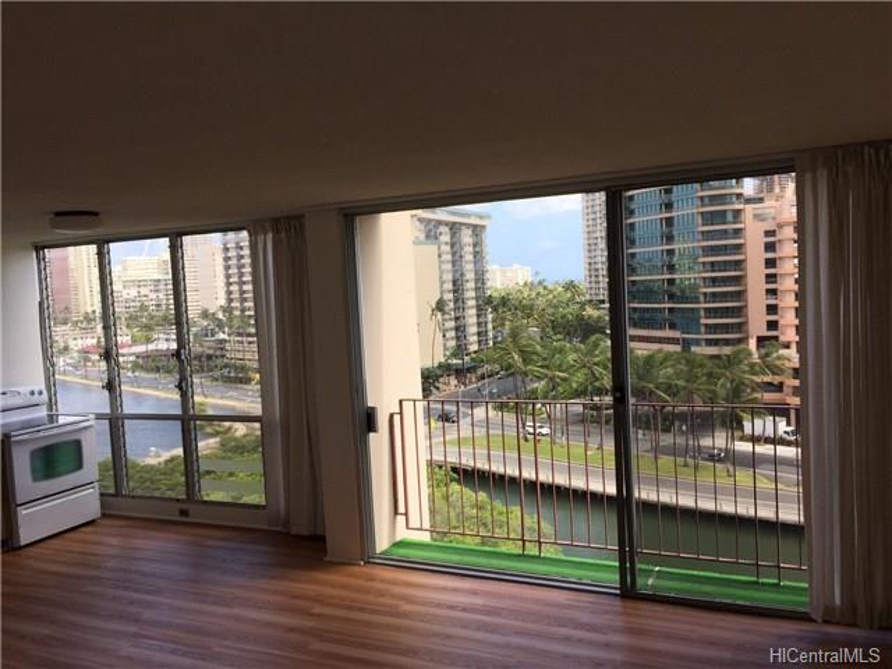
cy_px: 334
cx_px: 446
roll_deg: +1.9
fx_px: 747
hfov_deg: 61.7
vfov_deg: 48.2
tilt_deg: -4.7
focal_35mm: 29
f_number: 2.2
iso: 32
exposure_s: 1/775
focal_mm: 4.15
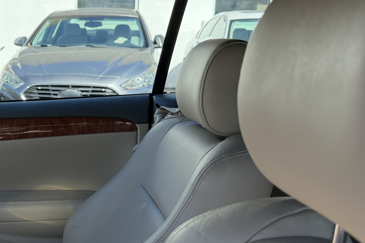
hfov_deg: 37.5
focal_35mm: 50
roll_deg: -0.6
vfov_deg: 26.9
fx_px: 507
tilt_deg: -12.8
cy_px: 154
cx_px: 49
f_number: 1.78
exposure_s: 1/1653
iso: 100
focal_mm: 6.76
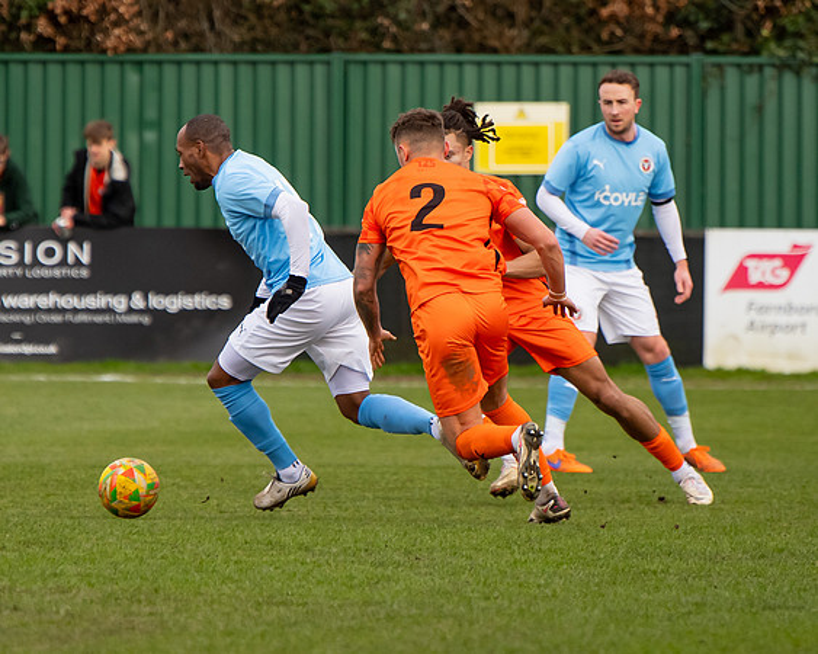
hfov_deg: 3.9
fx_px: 12156
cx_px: 382
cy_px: 402
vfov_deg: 3.1
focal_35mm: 502
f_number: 4
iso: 800
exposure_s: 1/1600
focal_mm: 240
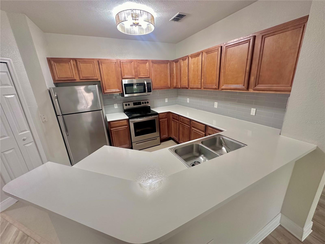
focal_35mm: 14
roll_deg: +2.5
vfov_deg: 85.7
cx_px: 162
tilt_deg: -18.2
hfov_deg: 102.1
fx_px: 131
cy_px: 122
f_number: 2.2
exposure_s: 1/60
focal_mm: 2.22
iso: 320
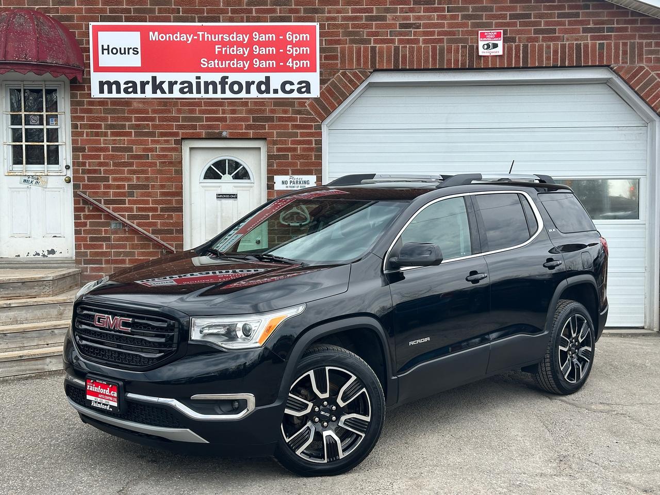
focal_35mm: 48
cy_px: 248
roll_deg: +0.8
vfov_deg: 30.3
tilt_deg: -2.3
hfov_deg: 39.7
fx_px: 915
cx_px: 330
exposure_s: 1/1453
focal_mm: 6.86
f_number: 1.78
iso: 64
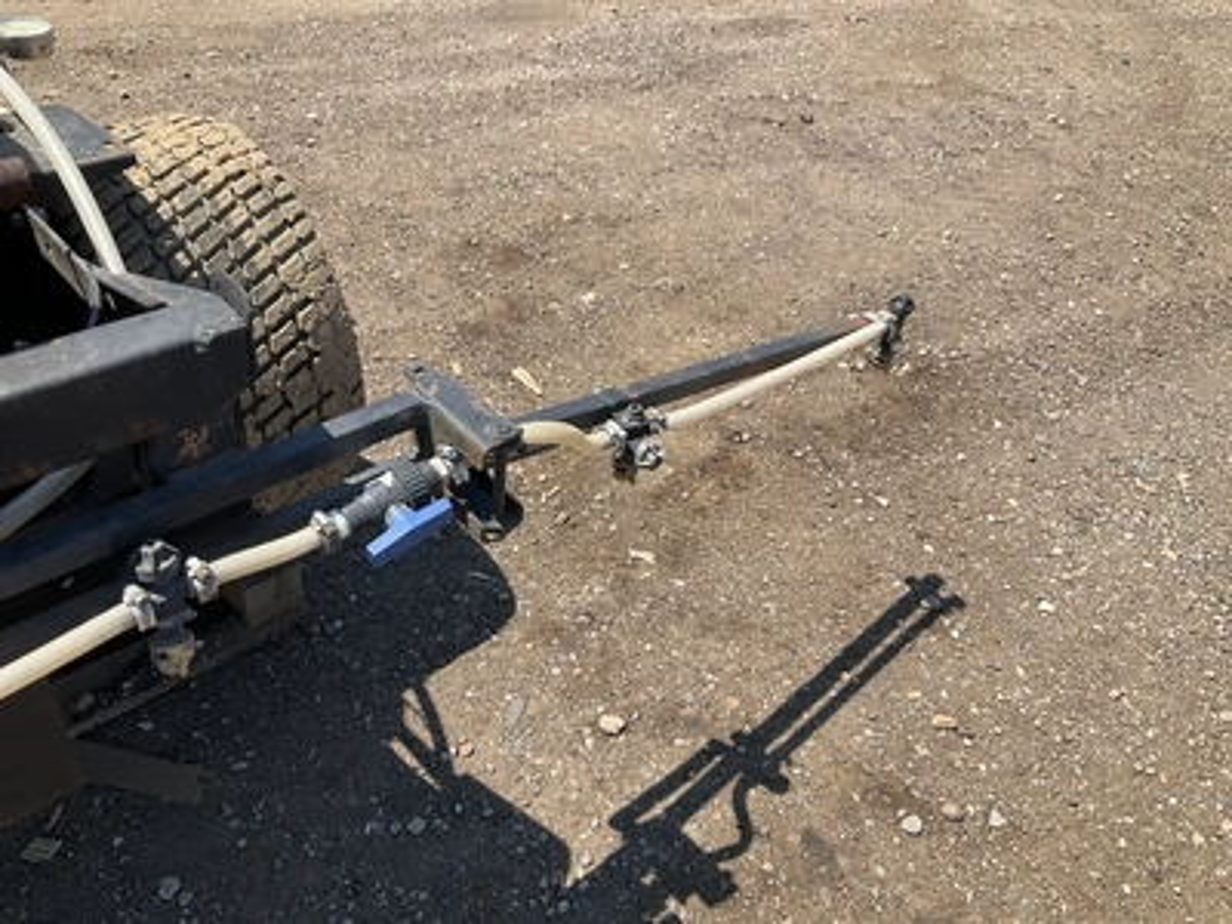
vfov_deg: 48.2
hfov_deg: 61.7
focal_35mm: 29
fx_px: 1032
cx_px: 616
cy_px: 462
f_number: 1.8
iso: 25
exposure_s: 1/1035
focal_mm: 3
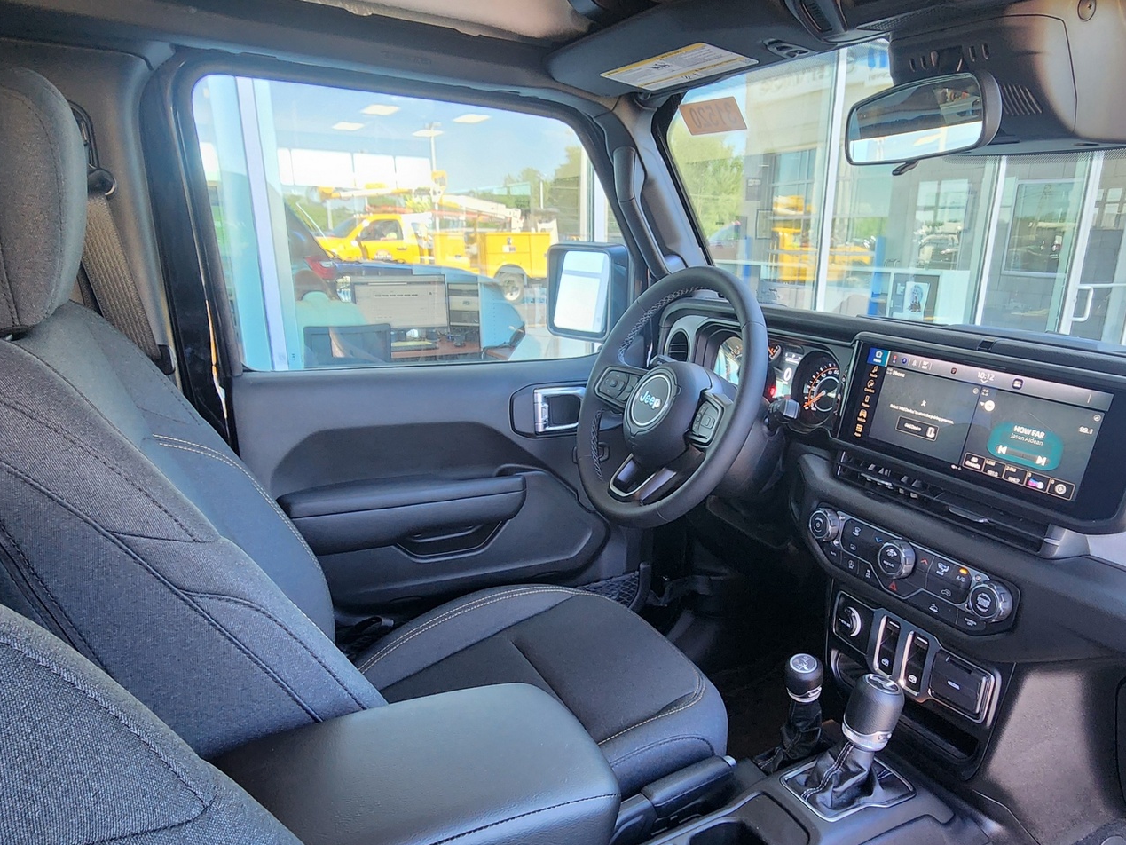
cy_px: 498
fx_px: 683
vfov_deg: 63.0
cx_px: 616
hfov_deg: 78.8
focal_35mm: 21
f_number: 2.2
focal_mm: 2.2
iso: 200
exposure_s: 1/60
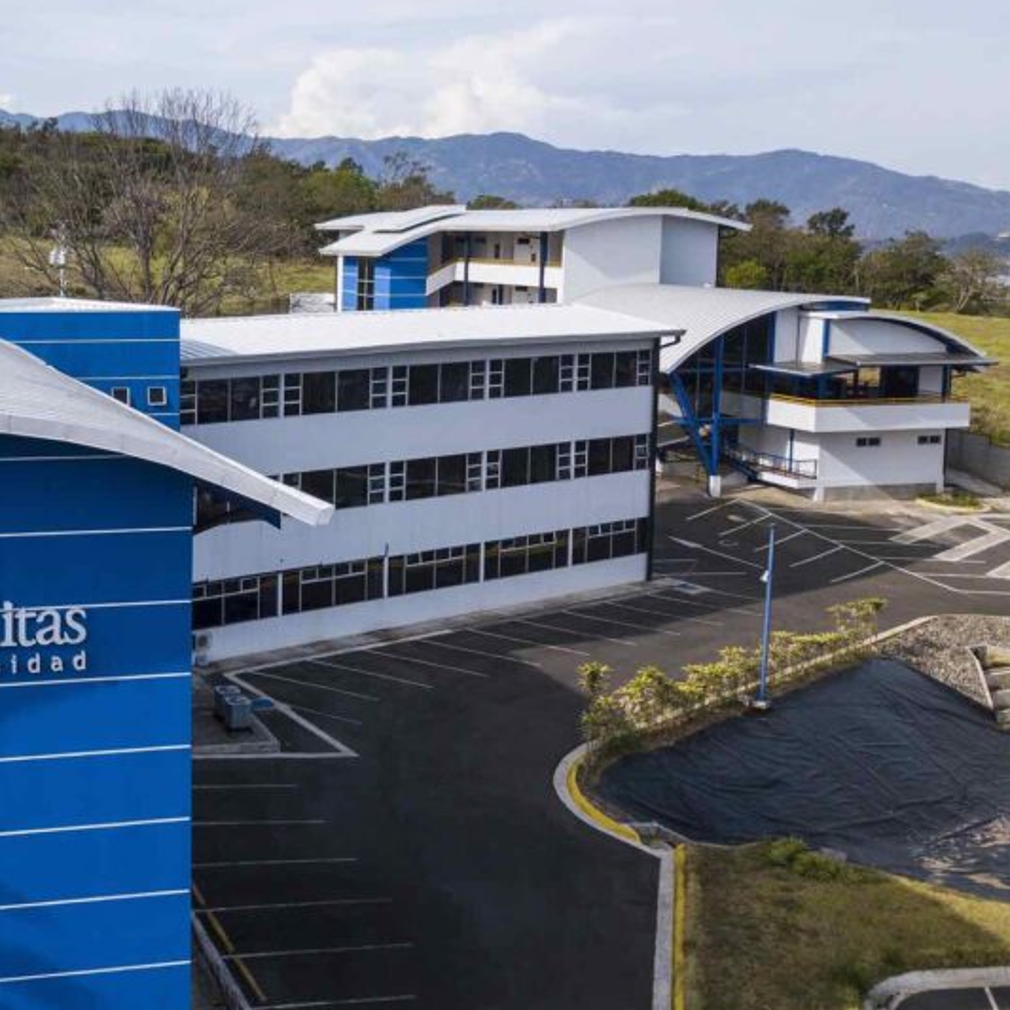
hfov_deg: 35.0
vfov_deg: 36.7
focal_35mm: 46
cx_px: 131
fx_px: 1518
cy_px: 601
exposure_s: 1/1300
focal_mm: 4.7
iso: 100
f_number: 2.2
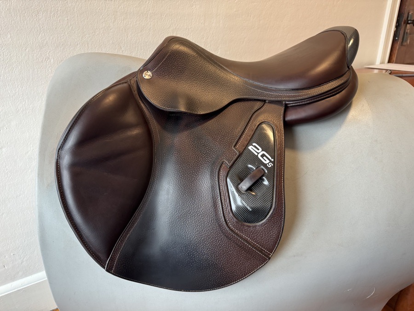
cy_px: 156
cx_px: 207
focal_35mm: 24
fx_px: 287
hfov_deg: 71.6
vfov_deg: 56.8
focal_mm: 6.76
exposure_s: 1/60
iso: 200
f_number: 1.78
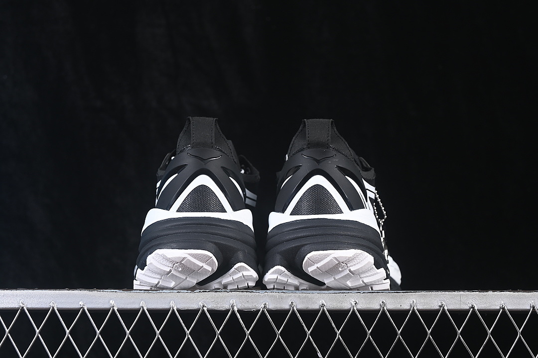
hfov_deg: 27.0
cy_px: 179
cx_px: 269
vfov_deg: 18.2
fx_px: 1121
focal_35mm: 75
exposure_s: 1/60
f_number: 6.3
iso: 160
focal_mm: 50
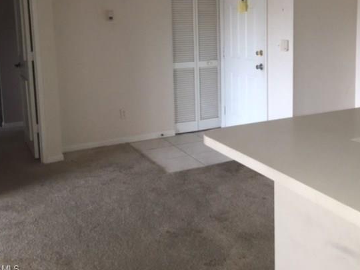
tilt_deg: -6.0
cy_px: 75
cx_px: 237
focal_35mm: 43
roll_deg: +0.0
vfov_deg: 33.1
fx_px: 447
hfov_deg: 43.3
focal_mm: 4.15
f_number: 2.2
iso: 125
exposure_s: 1/30
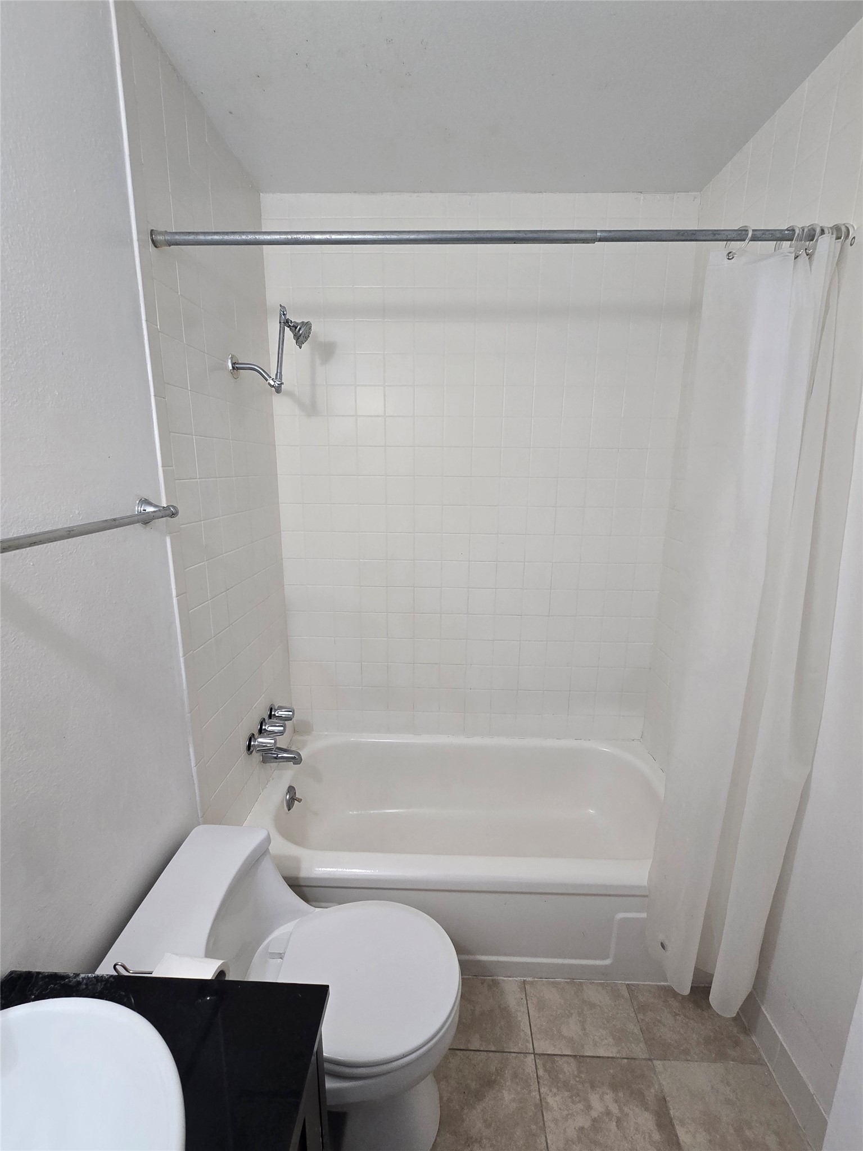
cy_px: 576
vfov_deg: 106.2
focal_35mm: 13
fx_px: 432
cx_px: 432
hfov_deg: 89.9
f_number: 2.2
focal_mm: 2.2
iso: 125
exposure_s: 1/60.2
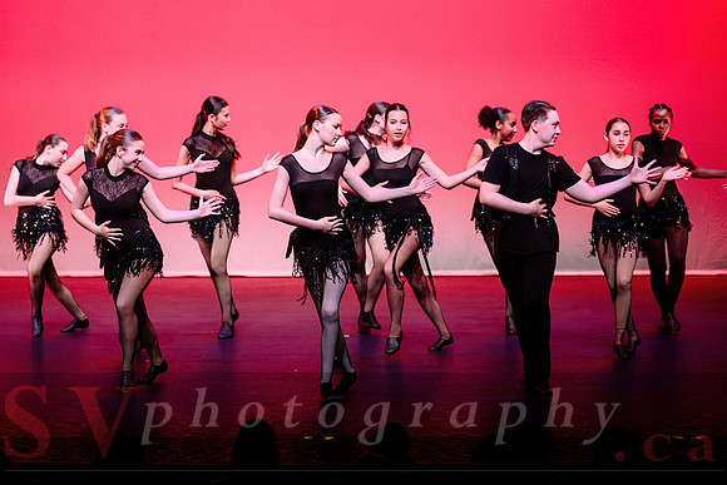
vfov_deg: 10.2
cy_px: 200
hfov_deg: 15.2
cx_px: 289
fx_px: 2727
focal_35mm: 135
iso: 1250
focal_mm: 110
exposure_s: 1/640
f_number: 2.8
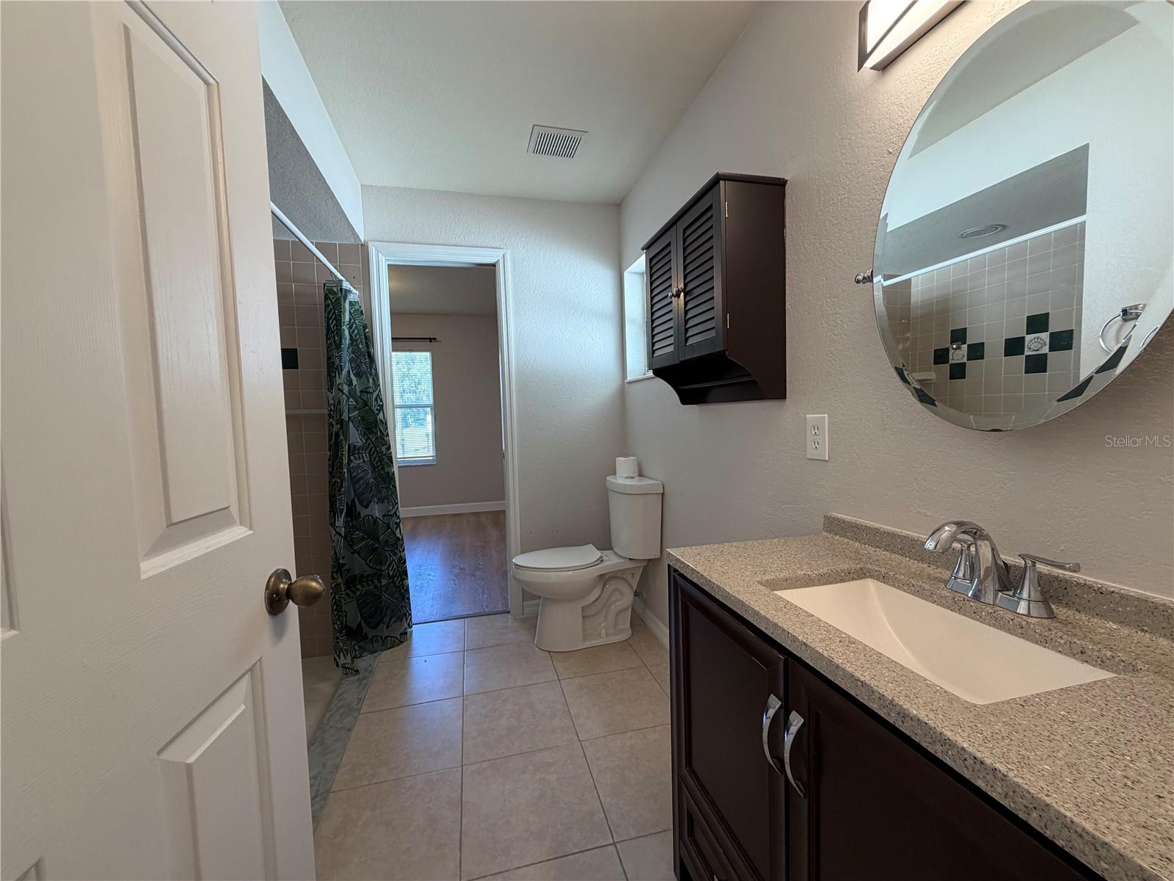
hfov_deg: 102.1
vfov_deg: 85.7
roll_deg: +2.4
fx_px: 475
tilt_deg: -3.3
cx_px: 587
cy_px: 440
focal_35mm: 14
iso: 200
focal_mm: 2.22
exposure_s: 1/120
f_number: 2.2
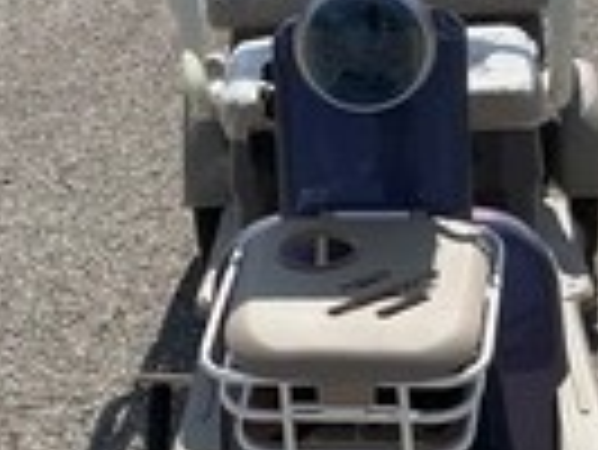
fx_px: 1504
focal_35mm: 87
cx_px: 274
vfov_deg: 17.0
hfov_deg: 22.5
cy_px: 216
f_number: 1.8
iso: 25
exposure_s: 1/2058
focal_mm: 3
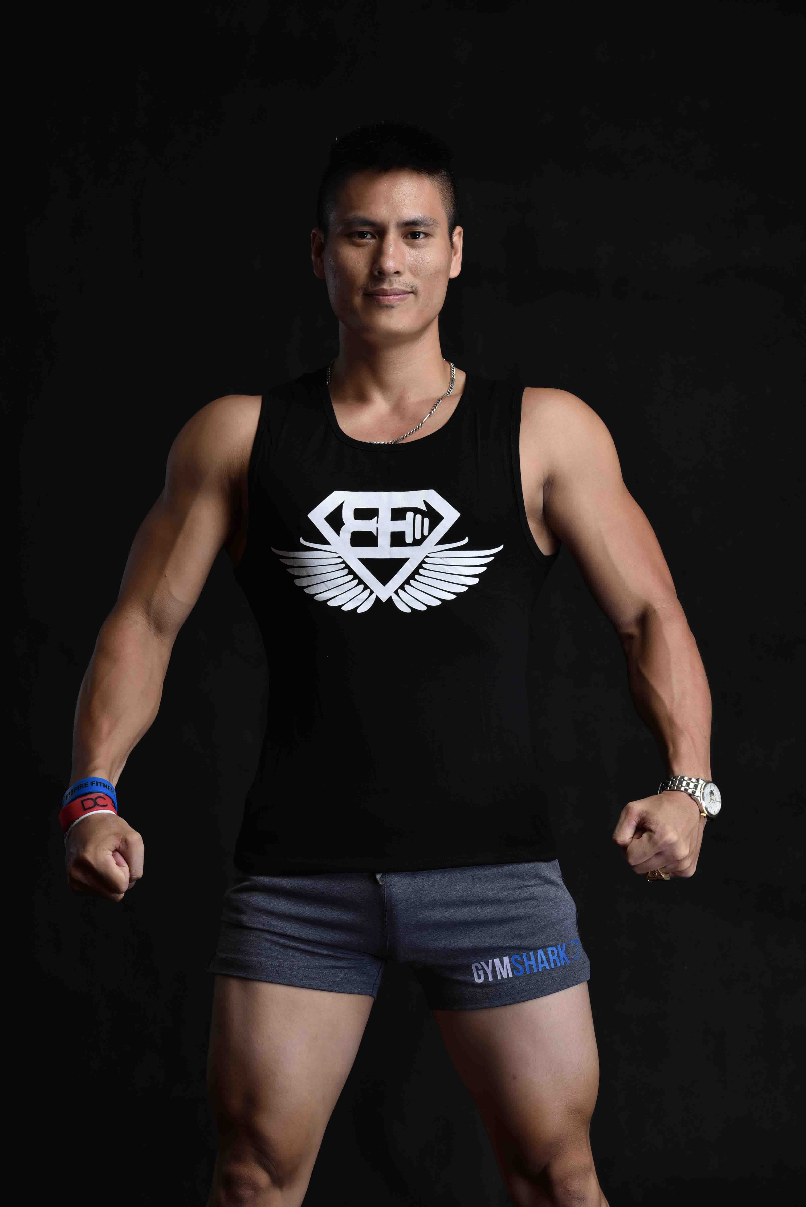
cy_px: 604
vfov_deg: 18.6
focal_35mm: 110
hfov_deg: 12.5
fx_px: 3690
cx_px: 403
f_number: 10
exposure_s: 1/200
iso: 160
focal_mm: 110
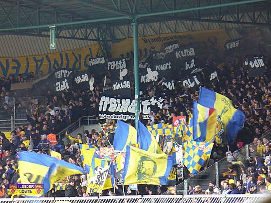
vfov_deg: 6.7
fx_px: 1736
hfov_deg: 8.9
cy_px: 102
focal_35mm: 222
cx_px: 136
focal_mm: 36.6
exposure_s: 1/30
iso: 100
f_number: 4.5
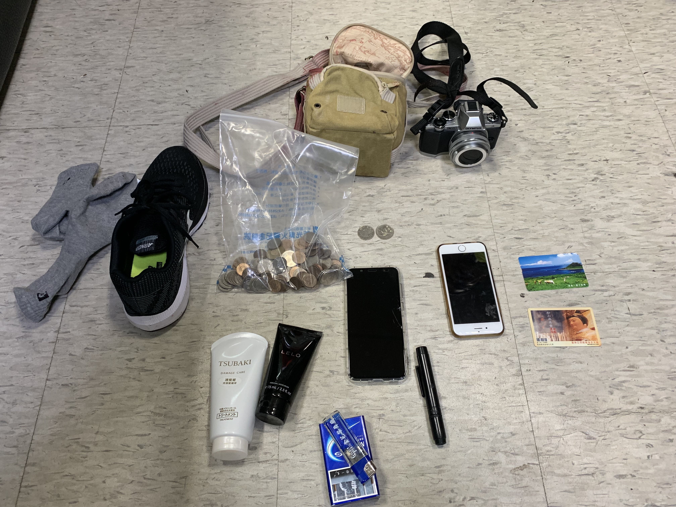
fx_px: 508
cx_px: 338
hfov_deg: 67.3
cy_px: 254
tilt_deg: -62.5
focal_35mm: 26
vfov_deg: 53.1
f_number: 1.8
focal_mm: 4.25
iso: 160
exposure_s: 1/60
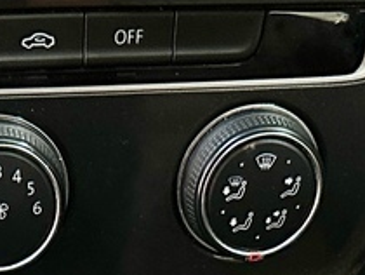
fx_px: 1235
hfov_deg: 16.6
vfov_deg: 11.1
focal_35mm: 117
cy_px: 607
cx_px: 35
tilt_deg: -53.2
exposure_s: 1/30
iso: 1000
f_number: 1.78
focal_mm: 6.86
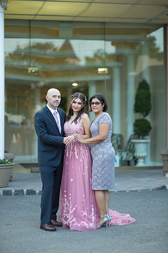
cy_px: 126
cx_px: 84
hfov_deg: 16.0
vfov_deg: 23.9
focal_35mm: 85
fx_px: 596
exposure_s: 1/500
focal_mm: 85
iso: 250
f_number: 2
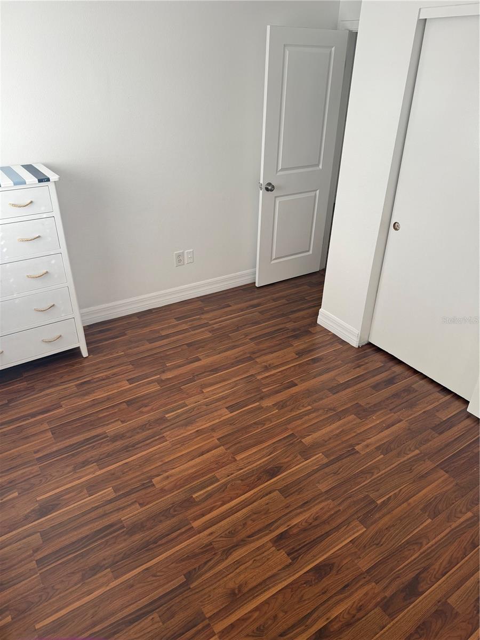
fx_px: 444
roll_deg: +0.5
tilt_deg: -29.4
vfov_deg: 71.6
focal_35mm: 24
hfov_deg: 56.8
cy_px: 320
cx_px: 240
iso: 125
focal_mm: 6.76
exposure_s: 1/121
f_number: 1.78
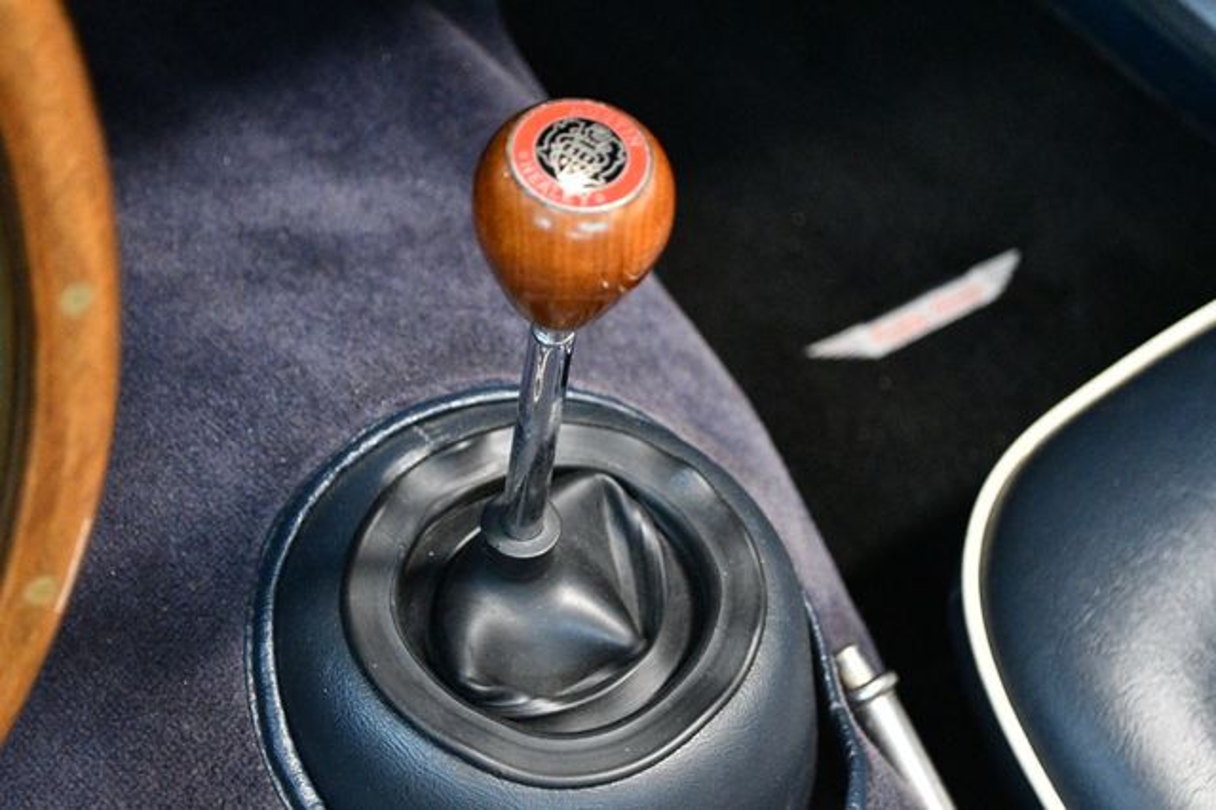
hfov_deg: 30.1
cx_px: 608
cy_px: 405
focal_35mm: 67
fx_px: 2262
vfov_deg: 20.3
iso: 8000
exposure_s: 1/60
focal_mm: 45
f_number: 5.3
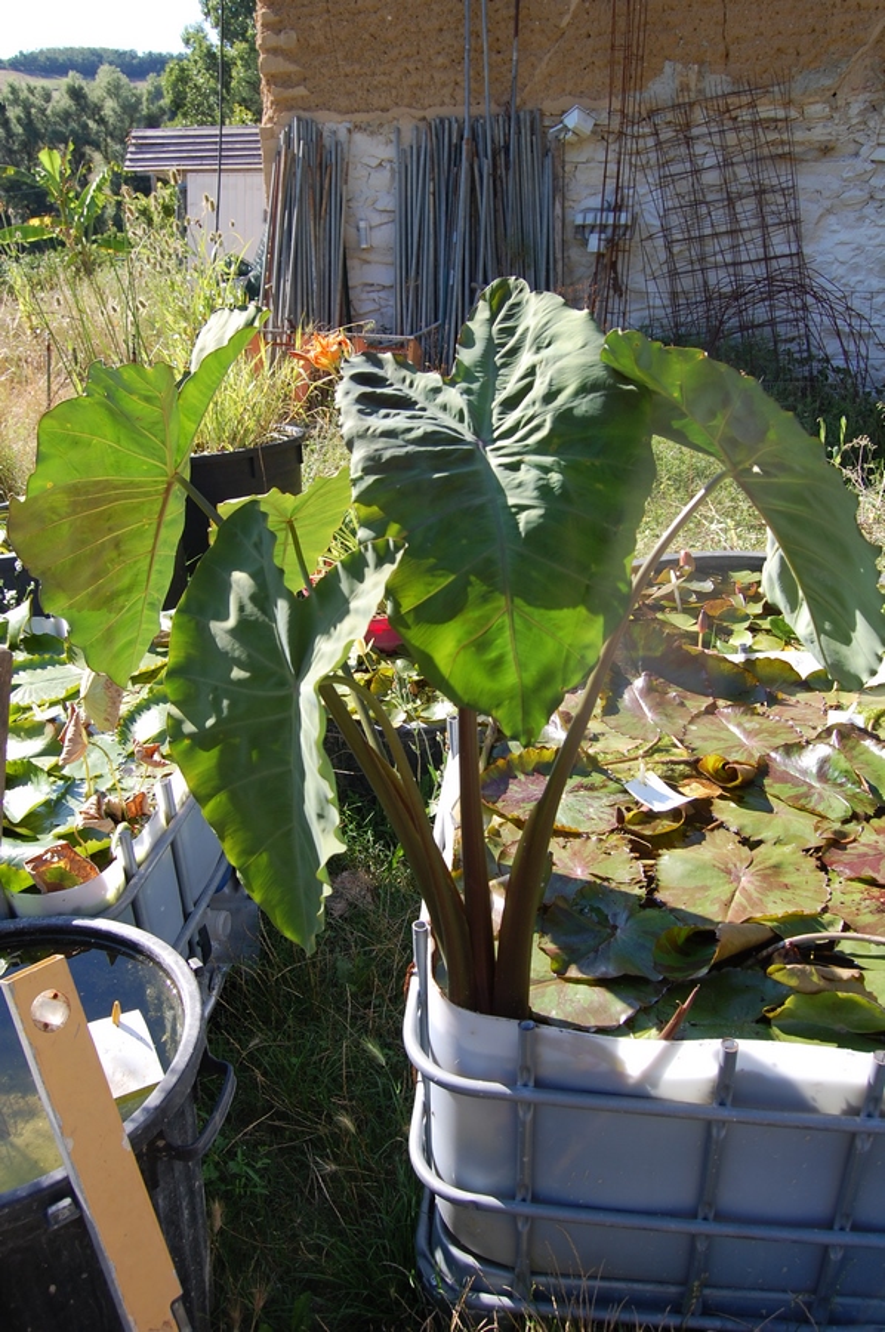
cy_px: 666
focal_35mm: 28
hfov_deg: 45.6
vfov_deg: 64.6
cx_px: 442
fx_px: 1053
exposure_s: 1/200
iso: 200
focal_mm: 19
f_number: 7.1
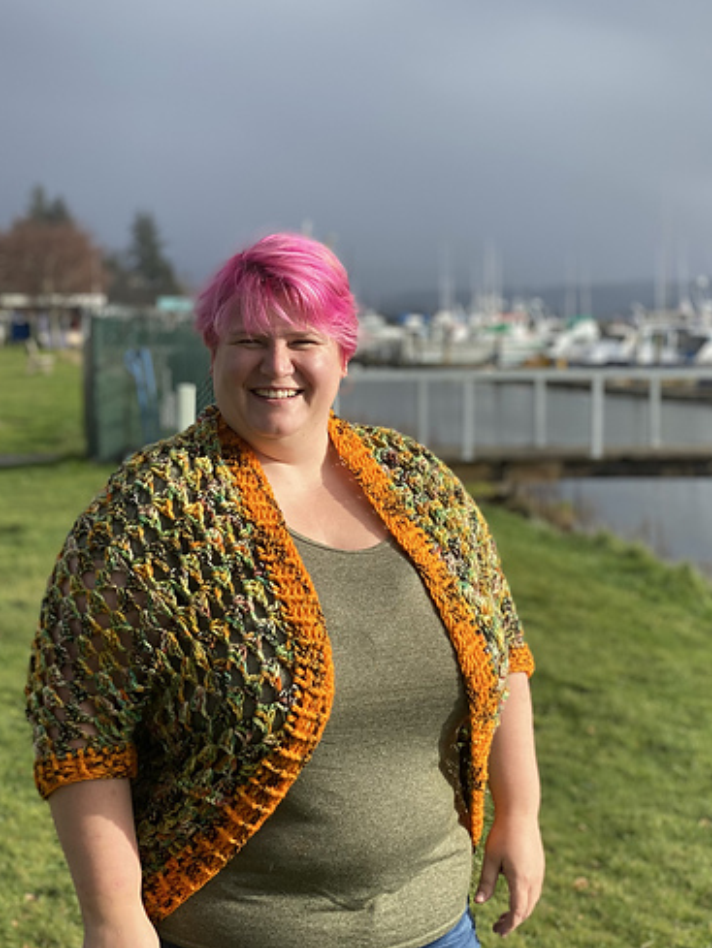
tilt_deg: -2.4
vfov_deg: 28.5
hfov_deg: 21.6
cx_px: 359
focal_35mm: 68
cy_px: 442
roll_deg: +0.3
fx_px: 1864
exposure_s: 1/1065
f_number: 2
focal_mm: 6
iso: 20
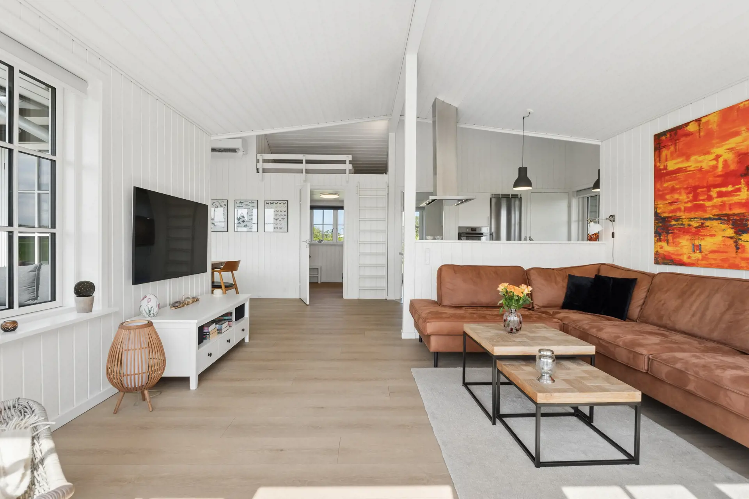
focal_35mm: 19
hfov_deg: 87.7
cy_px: 250
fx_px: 390
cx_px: 374
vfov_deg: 65.2
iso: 200
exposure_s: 1/100
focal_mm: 12.5
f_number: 9
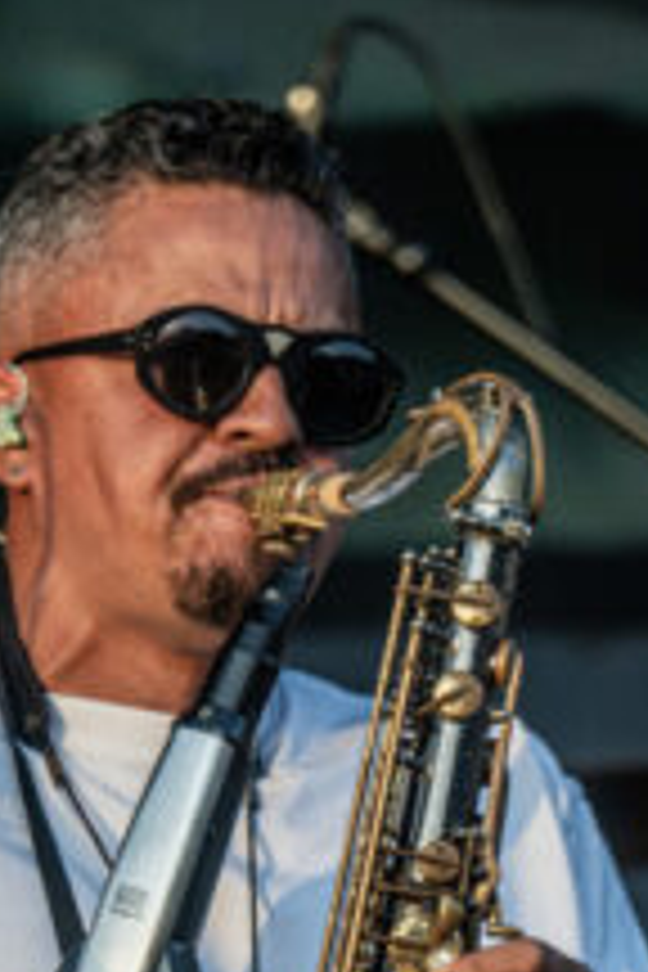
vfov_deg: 2.3
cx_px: 315
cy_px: 963
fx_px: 23974
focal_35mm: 888
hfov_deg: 1.5
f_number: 8
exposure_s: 1/320
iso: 400
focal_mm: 400
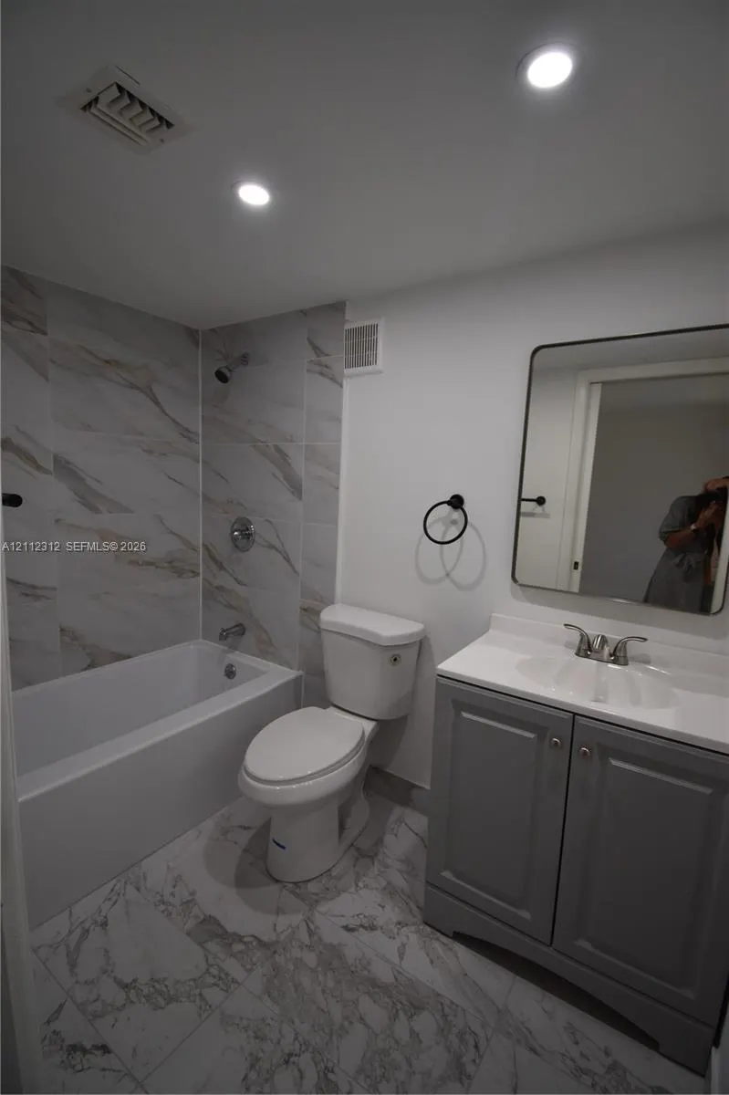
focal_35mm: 15
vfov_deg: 100.4
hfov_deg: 77.3
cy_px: 548
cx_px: 364
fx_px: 456
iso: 400
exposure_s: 1/80
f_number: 4.5
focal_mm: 10
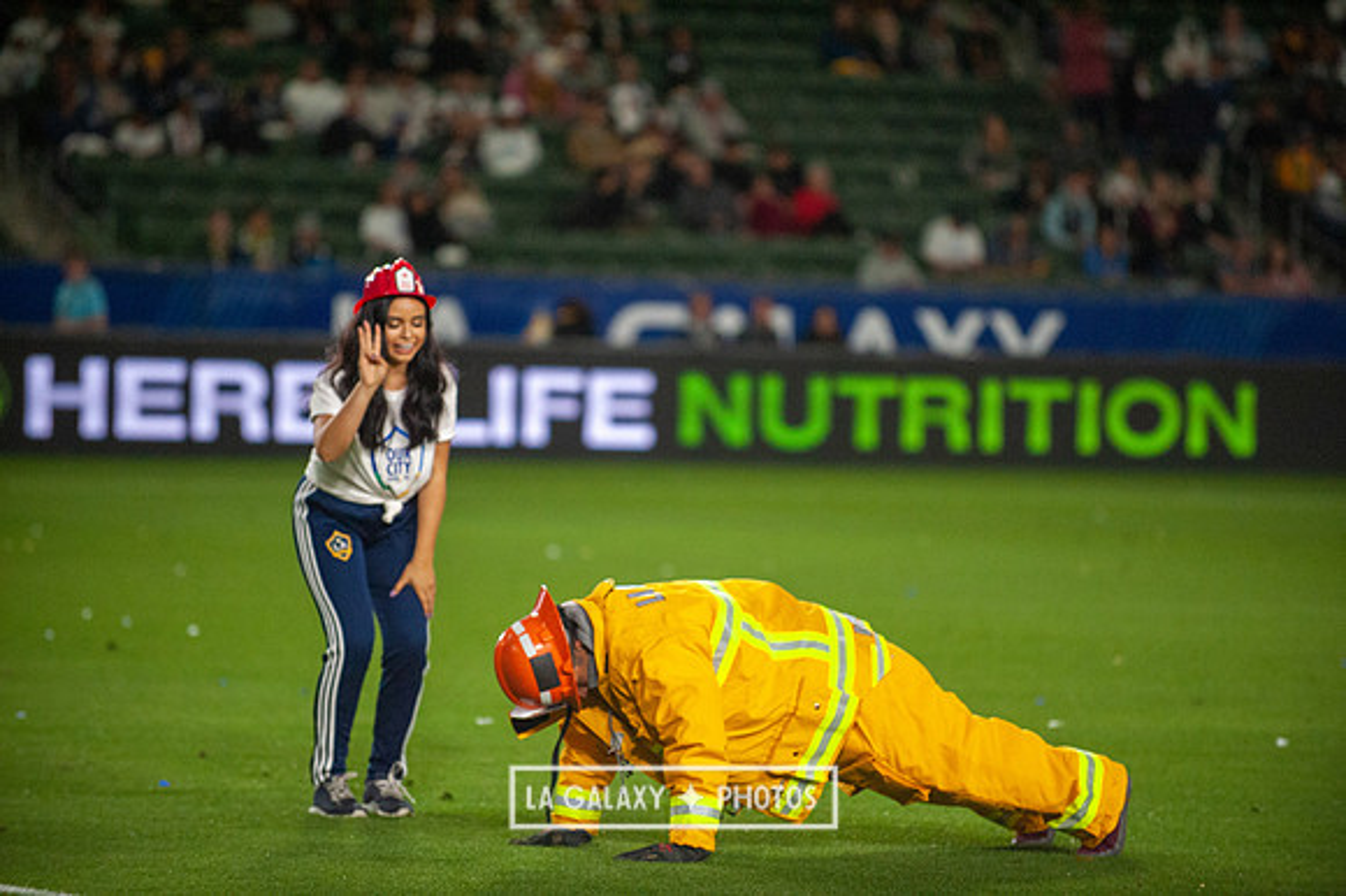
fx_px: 7473
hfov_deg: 10.3
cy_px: 448
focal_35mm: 200
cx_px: 673
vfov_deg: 6.9
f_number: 2.8
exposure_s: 1/2500
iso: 3200
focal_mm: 200
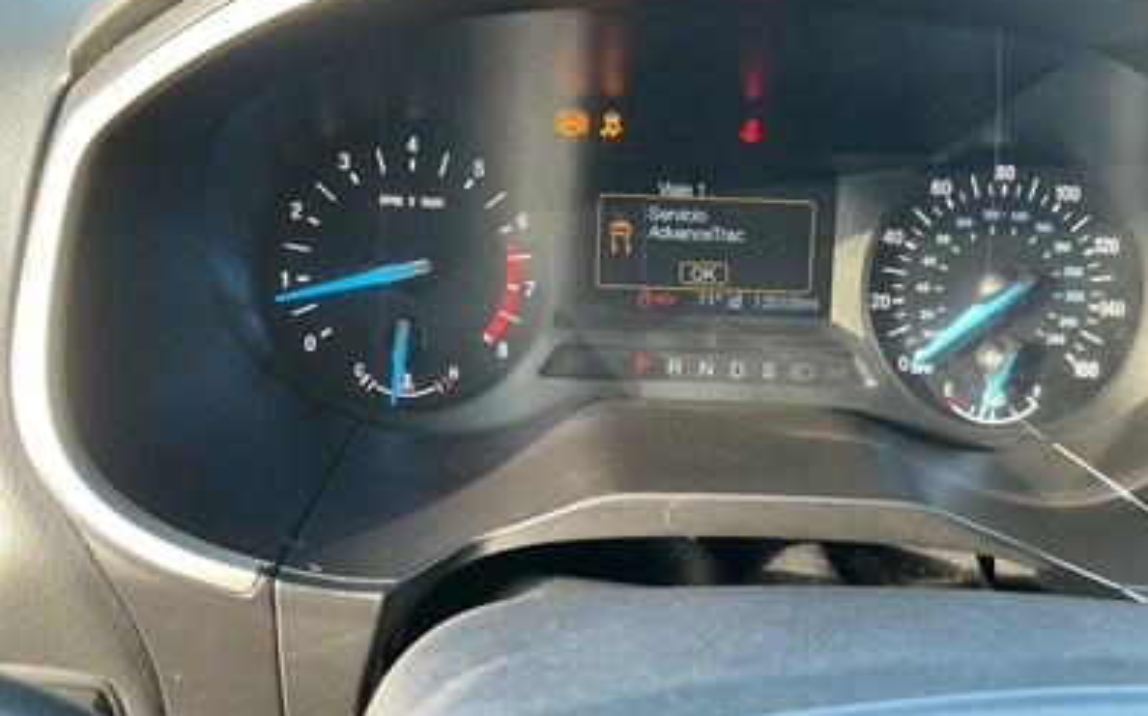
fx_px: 938
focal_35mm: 30
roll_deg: -3.7
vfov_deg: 41.7
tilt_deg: -30.4
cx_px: 577
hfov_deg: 62.9
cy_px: 322
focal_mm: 3
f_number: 1.8
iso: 80
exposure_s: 1/60
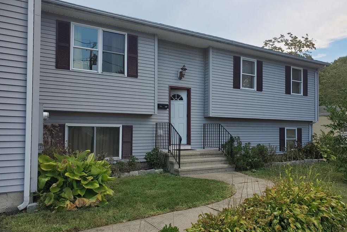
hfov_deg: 65.5
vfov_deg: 46.4
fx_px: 270
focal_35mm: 28
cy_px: 123
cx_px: 175
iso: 50
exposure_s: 1/299
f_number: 2.4
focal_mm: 4.3
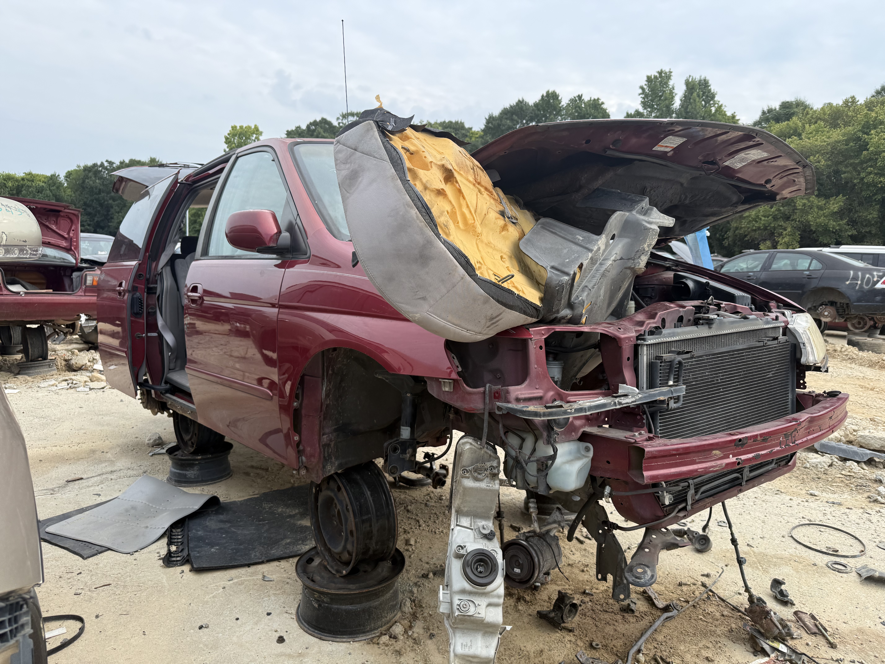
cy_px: 332
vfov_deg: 56.8
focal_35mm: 24
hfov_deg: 71.6
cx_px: 442
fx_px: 614
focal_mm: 6.76
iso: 80
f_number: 1.78
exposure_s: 1/1271
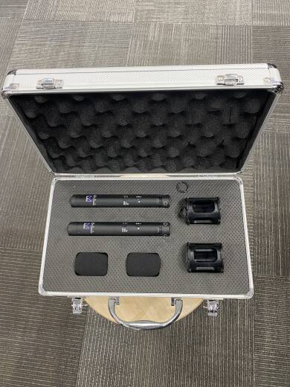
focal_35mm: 26
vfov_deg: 67.3
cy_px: 194
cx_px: 145
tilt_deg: -70.1
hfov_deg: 53.1
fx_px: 290
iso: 160
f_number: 1.8
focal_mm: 4.25
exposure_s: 1/60
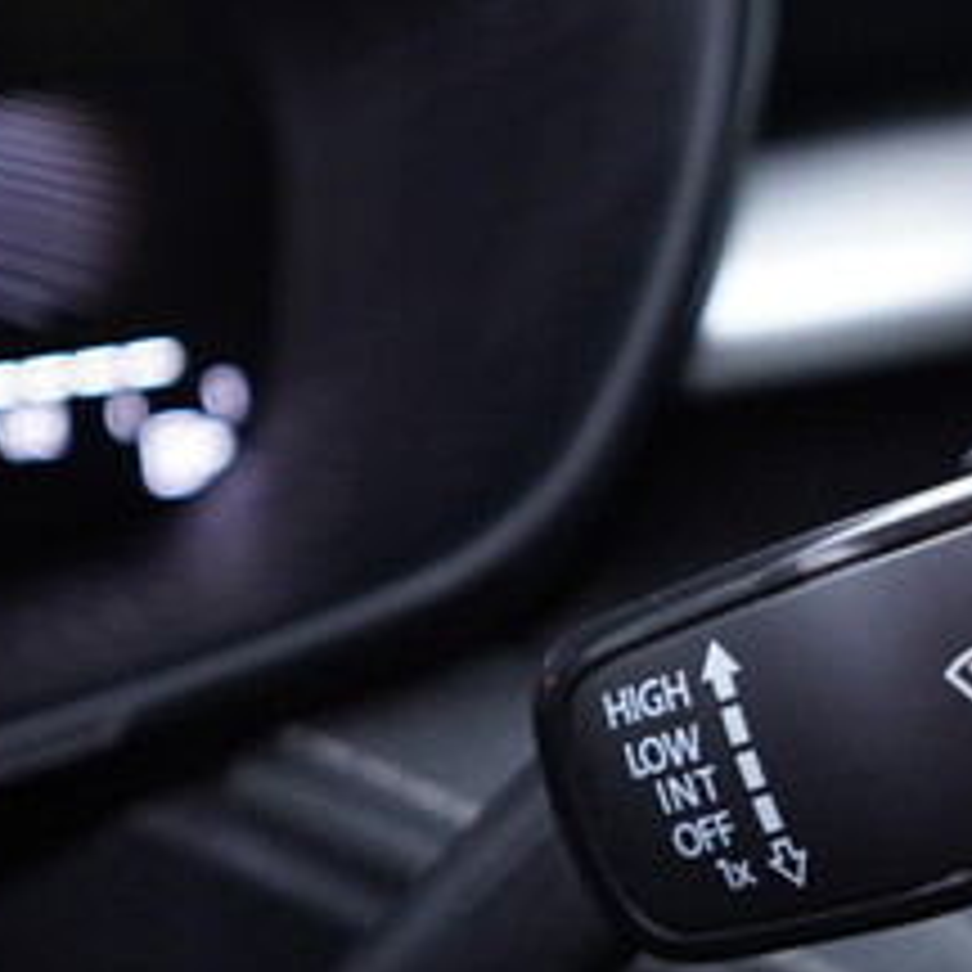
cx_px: 882
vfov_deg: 22.1
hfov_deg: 21.7
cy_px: 628
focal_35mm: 78
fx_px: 2478
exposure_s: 1/40
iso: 400
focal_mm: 24
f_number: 2.8
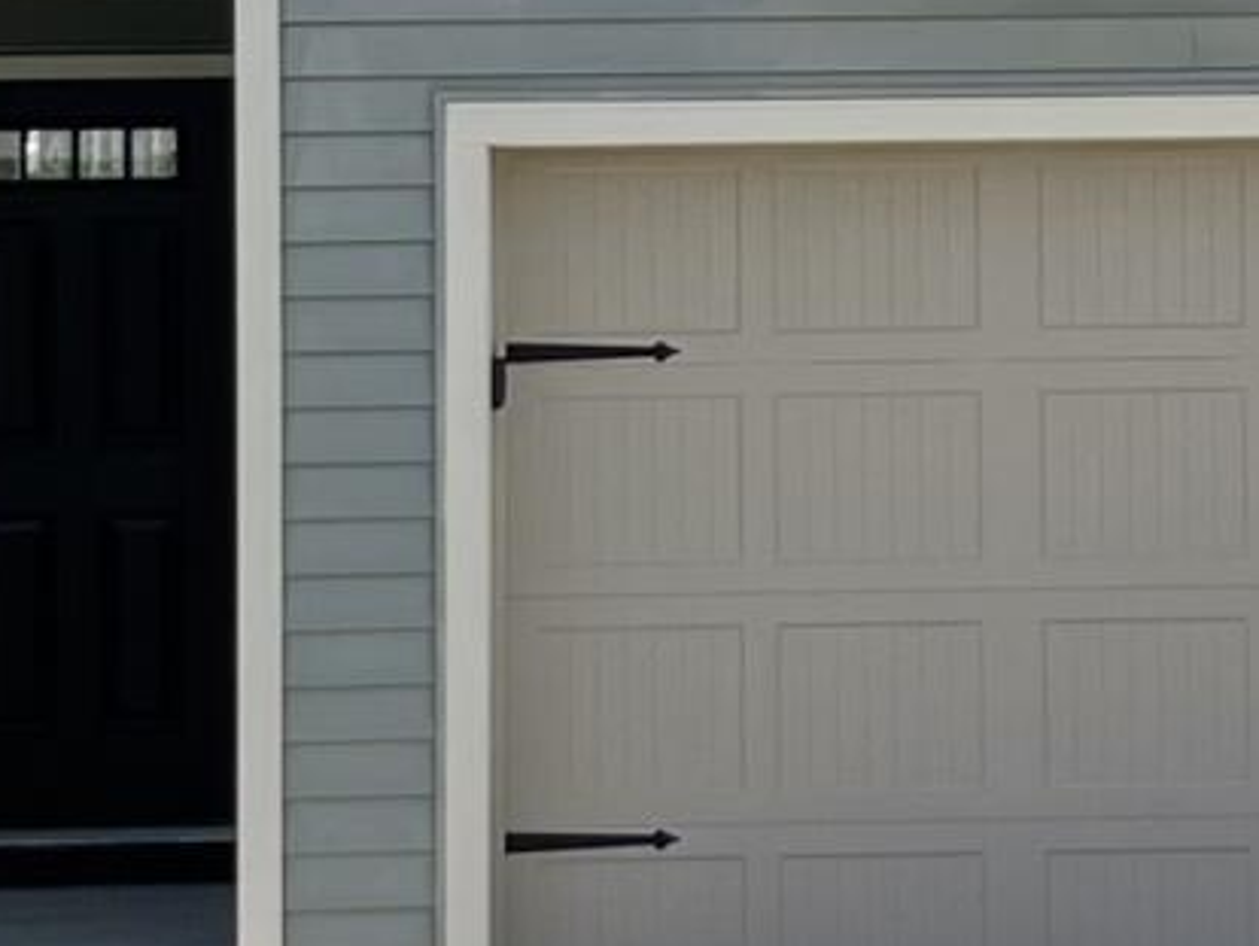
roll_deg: +0.3
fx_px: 6587
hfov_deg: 10.9
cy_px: -316
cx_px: 921
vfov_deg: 8.1
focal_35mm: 181
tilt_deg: -0.2
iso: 32
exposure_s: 1/4525
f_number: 1.6
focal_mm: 5.1
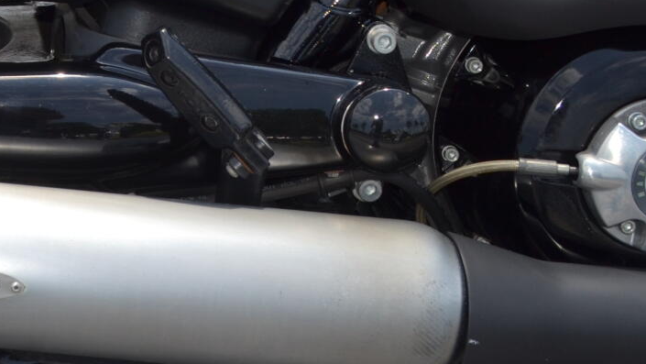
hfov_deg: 20.2
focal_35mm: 98
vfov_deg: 12.1
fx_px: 1679
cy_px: -59
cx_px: -159
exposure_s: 1/200
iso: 100
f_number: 7.1
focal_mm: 22
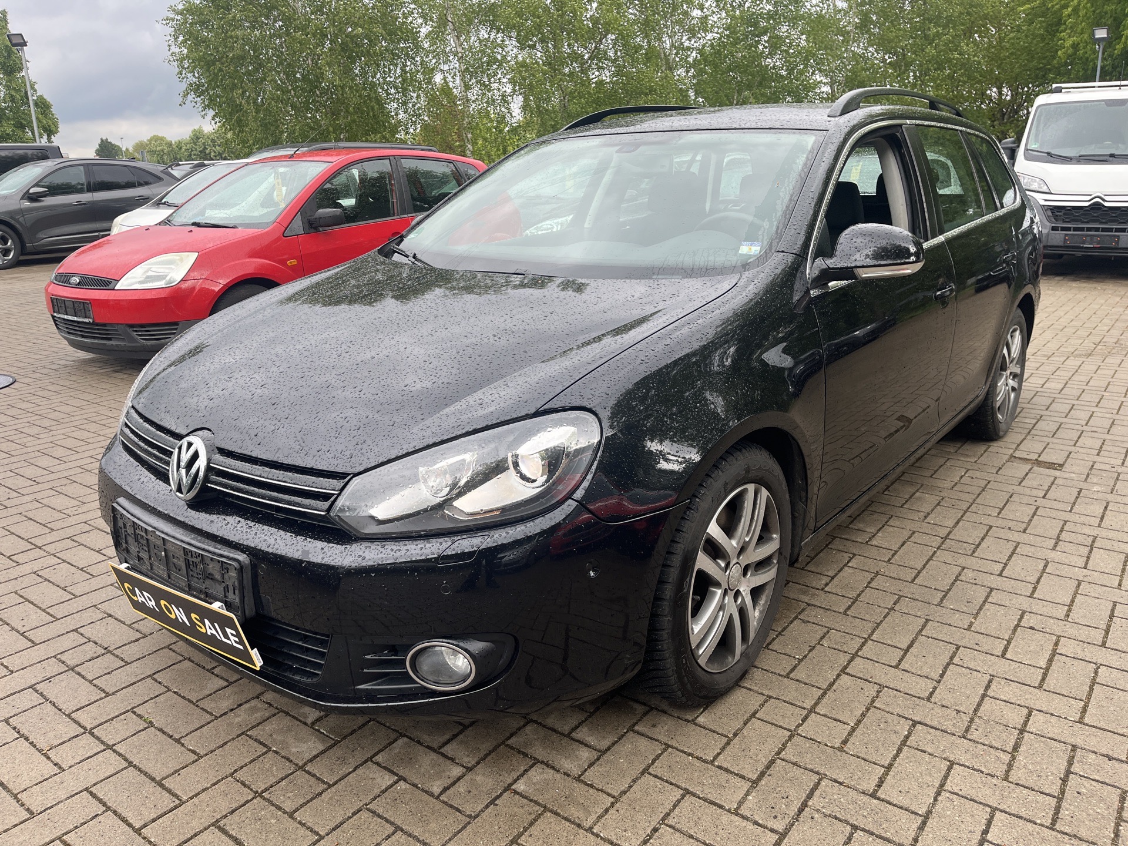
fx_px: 847
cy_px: 423
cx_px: 564
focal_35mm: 26
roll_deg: +1.0
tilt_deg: -17.6
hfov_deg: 67.3
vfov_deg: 53.1
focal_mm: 5.1
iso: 50
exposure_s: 1/668
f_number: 1.6
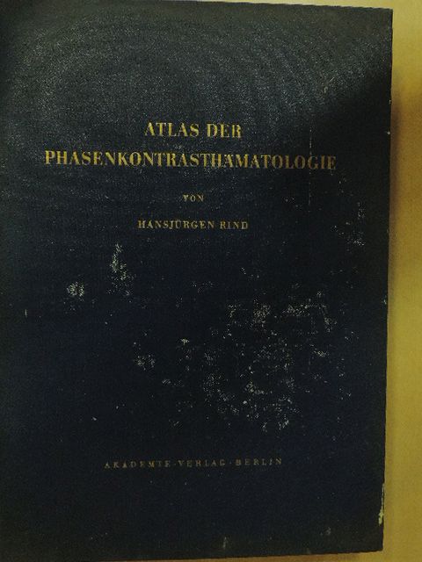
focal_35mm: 33
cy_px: 281
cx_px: 211
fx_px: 536
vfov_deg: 55.4
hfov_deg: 42.9
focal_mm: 5.8
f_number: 3.2
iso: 1600
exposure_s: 1/100
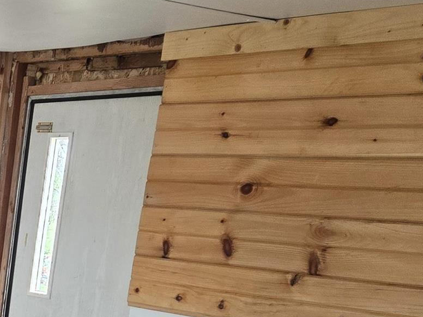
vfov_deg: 15.2
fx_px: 1112
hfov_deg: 18.5
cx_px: -253
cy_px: 459
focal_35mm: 91
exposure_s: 1/120
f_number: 1.8
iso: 200
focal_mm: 5.4
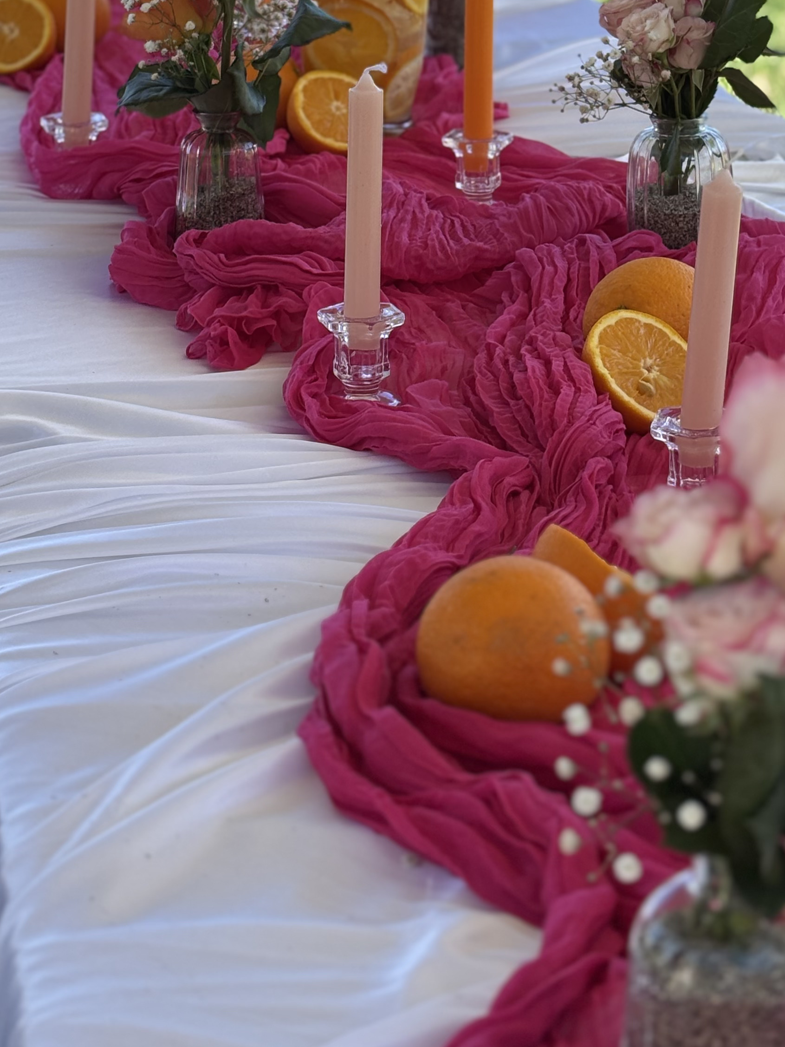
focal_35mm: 93
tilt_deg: -14.6
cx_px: 420
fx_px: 2811
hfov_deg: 15.9
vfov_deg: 20.7
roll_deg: -0.3
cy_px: 126
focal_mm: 5.96
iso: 32
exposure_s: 1/716
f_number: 1.6
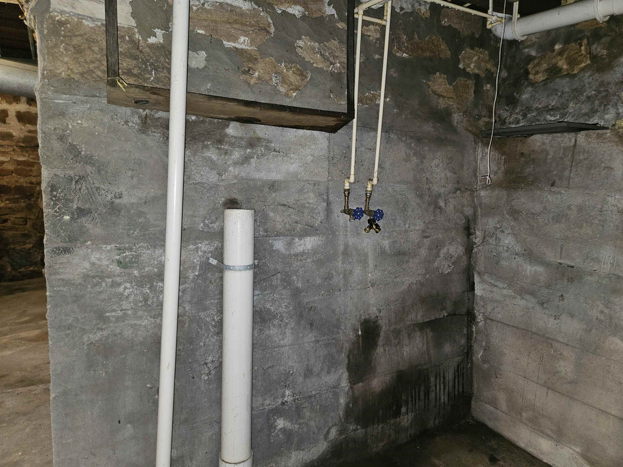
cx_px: 312
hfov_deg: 73.9
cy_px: 234
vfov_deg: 58.9
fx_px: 414
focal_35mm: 23
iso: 125
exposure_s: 1/11.4
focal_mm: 5.4
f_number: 1.8
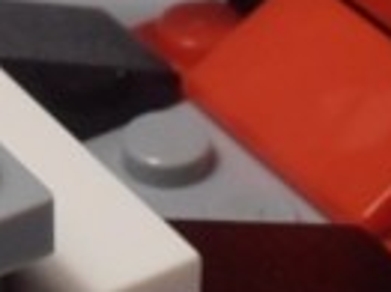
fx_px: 2878
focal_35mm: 255
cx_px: 51
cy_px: 46
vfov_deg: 5.8
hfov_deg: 7.8
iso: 100
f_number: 3.9
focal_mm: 6.61
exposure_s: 1/80
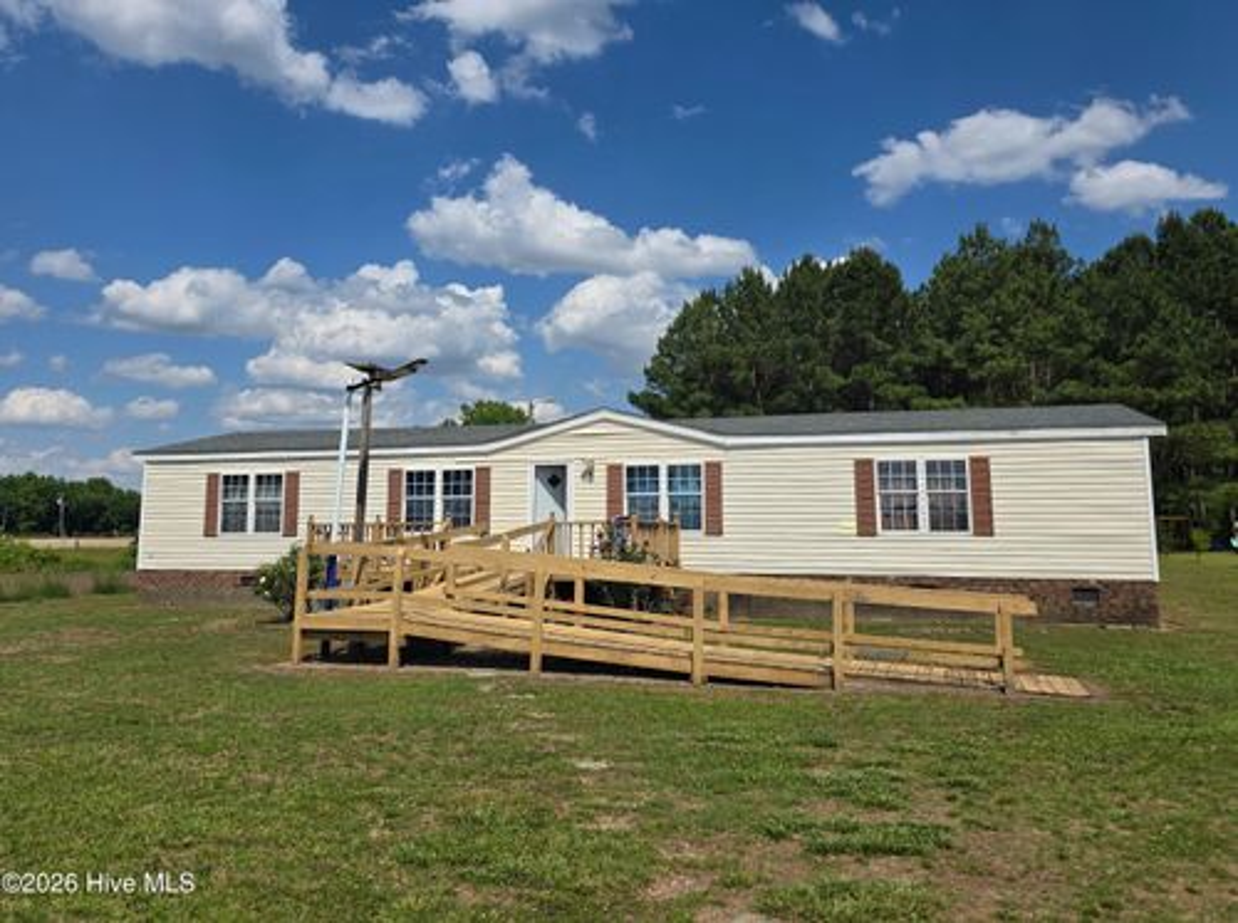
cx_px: 619
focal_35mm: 23
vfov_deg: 58.7
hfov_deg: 74.0
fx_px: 821
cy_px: 462
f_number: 1.7
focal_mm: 6.3
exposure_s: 1/7944
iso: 64
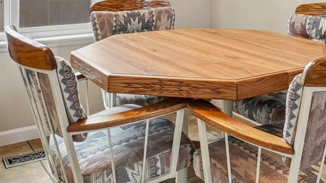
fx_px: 435
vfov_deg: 21.9
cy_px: -40
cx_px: 238
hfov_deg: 40.2
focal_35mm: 50
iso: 400
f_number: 8
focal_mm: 13
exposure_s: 1/25
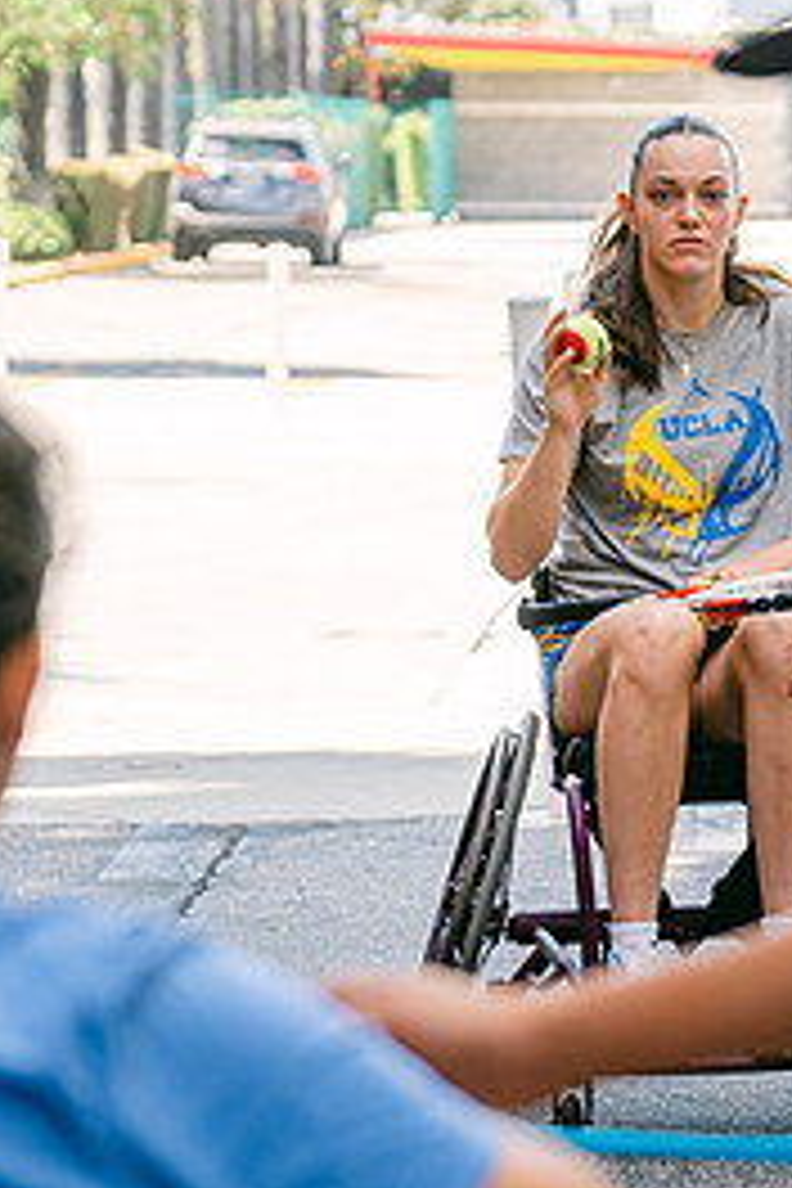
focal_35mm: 235
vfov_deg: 8.8
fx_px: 7754
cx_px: 688
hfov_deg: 5.8
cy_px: 731
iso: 160
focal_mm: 71.5
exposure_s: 1/480
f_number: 2.8
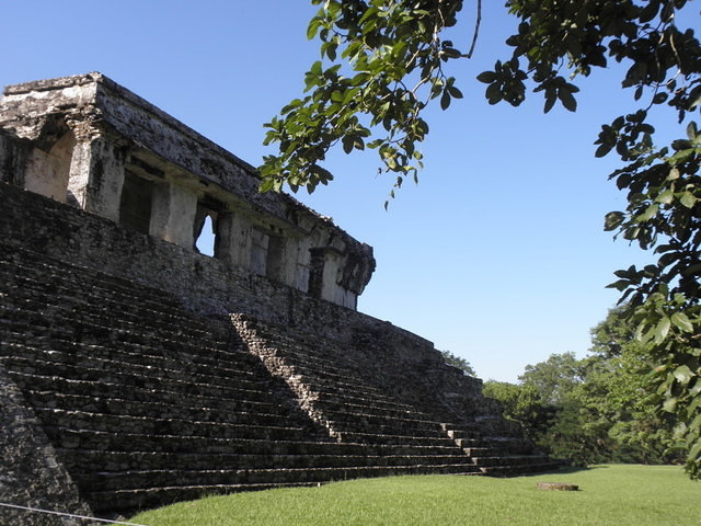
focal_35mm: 36
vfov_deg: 39.7
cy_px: 263
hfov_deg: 51.4
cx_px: 350
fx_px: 729
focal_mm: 6.44
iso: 64
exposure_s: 1/160
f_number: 5.6
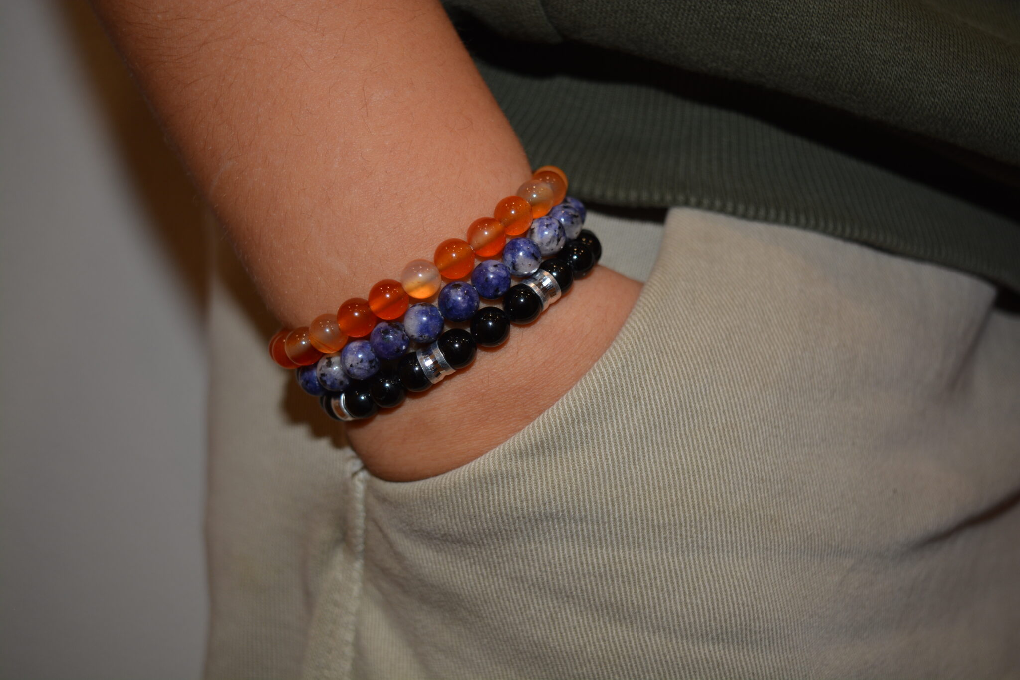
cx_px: 510
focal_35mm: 45
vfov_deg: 29.9
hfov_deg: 43.6
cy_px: 340
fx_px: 1275
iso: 100
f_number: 4.2
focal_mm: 30
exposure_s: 1/60
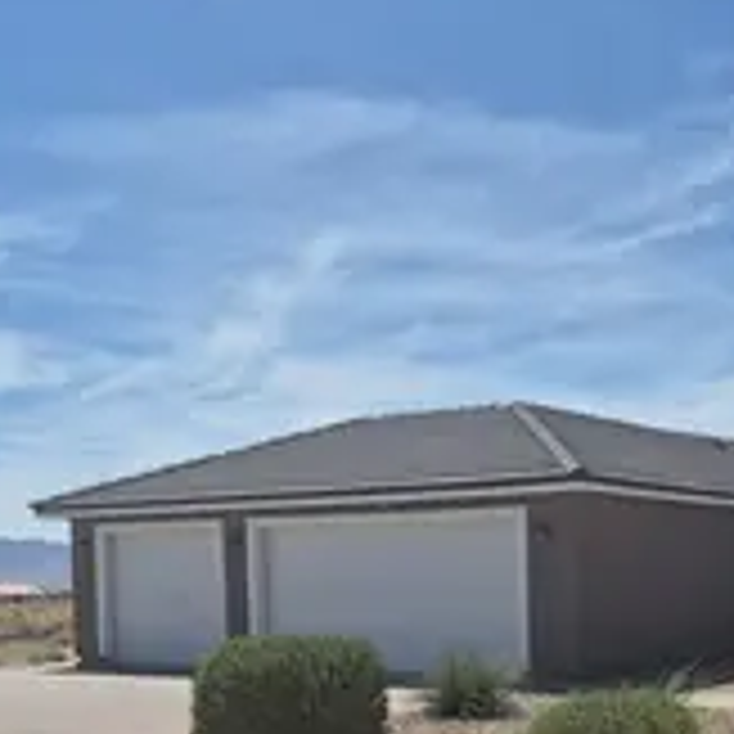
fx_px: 1199
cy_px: 626
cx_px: 639
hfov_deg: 32.6
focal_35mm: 50
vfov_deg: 32.7
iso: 64
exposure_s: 1/7696
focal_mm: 5.4
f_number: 1.8
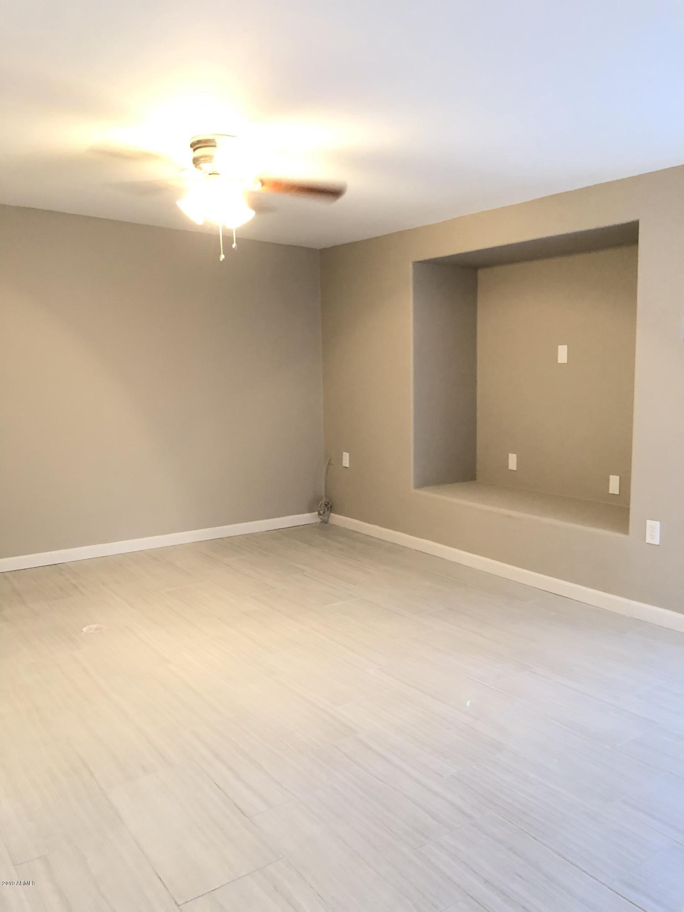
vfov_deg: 63.4
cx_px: 342
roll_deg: +1.8
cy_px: 456
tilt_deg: -7.5
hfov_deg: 49.7
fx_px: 738
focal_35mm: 28
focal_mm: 4
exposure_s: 1/11
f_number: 1.8
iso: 100
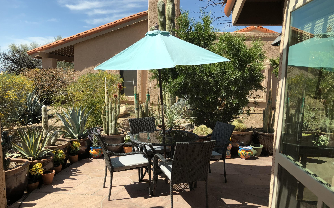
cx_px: 166
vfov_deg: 41.7
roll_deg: -0.9
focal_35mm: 30
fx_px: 273
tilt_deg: -7.8
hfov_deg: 62.9
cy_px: 118
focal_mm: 3.99
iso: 20
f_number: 1.8
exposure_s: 1/941
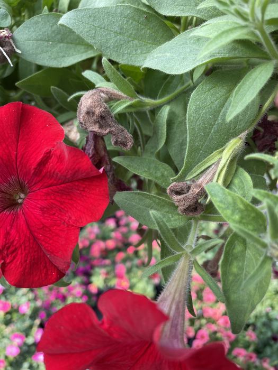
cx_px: 139
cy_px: 185
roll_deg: +1.7
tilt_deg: -39.9
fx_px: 278
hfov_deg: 53.1
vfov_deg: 67.3
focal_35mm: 26
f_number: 1.6
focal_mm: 4.2
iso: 32
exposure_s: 1/225
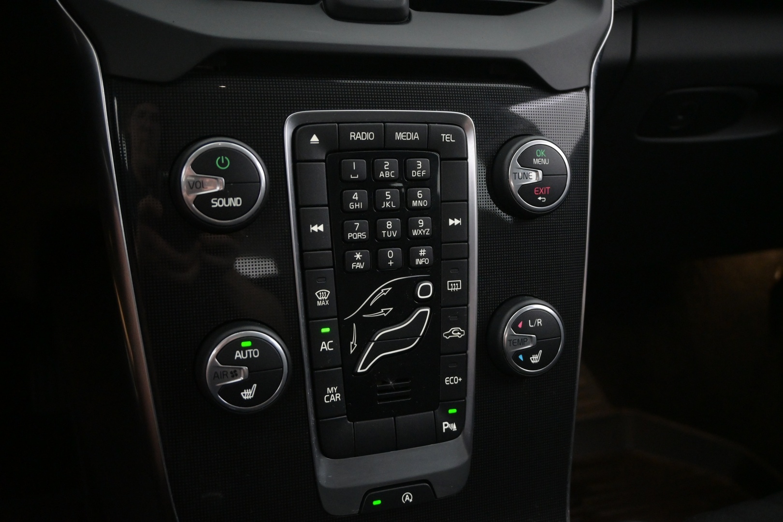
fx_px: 734
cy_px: 261
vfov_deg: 39.1
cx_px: 392
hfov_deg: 56.1
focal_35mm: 34
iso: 3200
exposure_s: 1/40
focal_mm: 22.5
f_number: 4
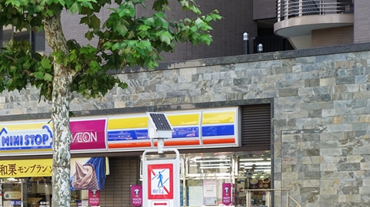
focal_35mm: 143
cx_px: 112
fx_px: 1402
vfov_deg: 8.4
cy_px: 178
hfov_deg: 15.0
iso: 200
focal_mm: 55
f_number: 5.6
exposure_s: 1/100
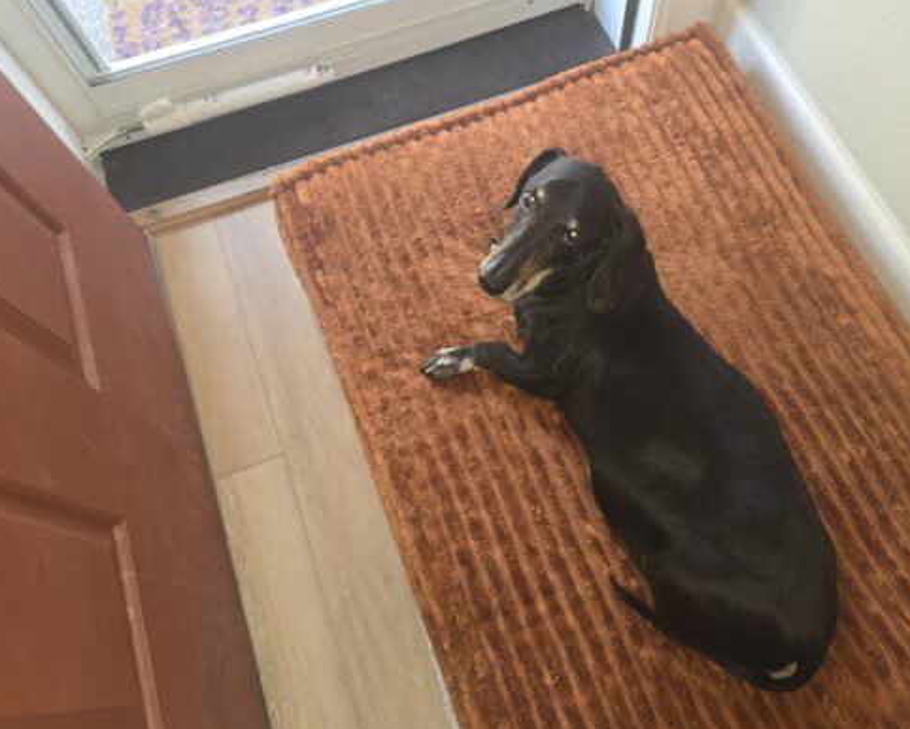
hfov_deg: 63.9
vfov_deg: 53.2
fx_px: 727
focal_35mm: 27
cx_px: 508
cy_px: 377
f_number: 1.8
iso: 100
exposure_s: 1/40
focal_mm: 5.4
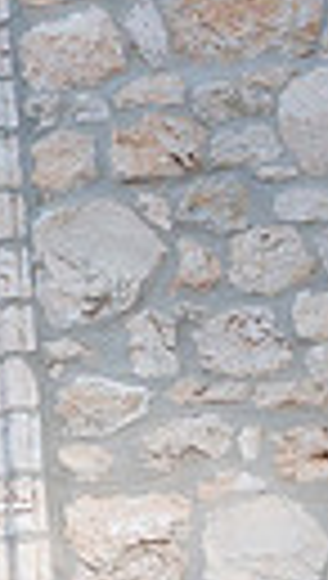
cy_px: 807
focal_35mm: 141
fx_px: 2170
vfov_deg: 14.4
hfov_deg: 6.9
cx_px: -921
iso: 125
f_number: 2.8
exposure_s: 1/500
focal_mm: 20
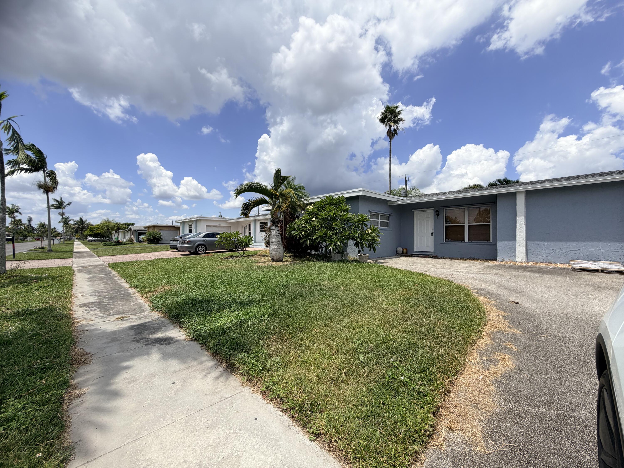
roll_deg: +0.5
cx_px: 312
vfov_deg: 85.7
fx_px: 252
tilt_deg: -0.5
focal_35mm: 14
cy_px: 234
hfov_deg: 102.1
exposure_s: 1/1068
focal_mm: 2.22
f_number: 2.2
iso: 20
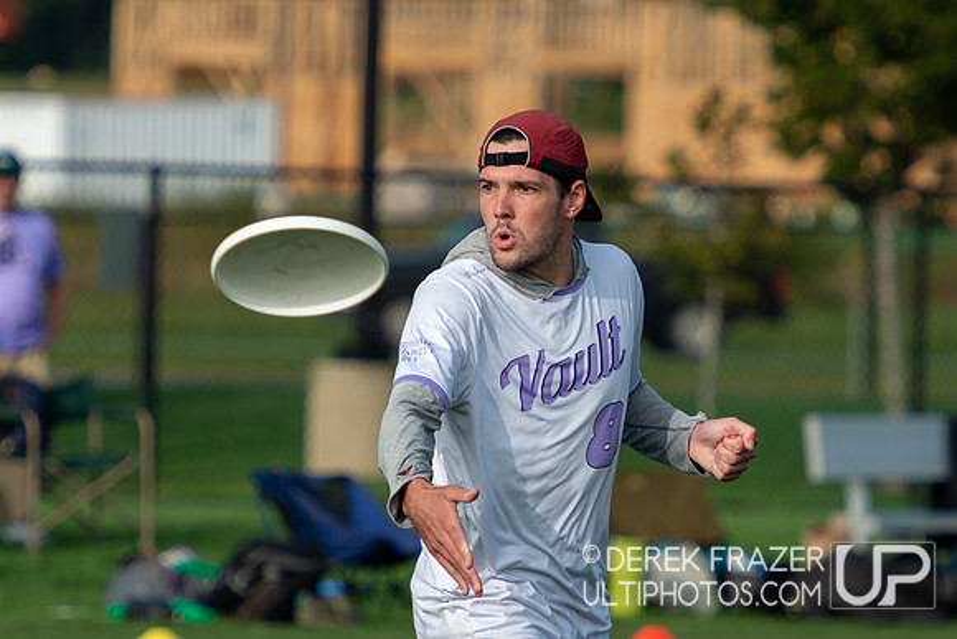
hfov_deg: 3.7
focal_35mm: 561
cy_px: 387
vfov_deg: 2.5
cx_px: 509
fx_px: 14927
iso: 250
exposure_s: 1/1250
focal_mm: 300
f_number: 5.6
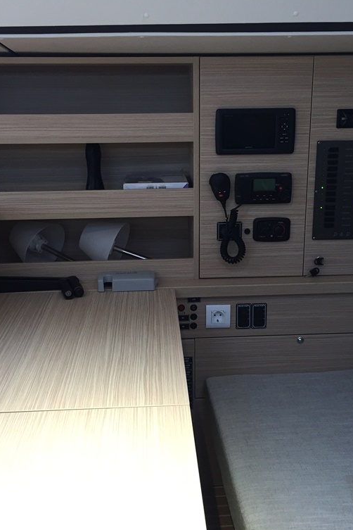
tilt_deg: -16.3
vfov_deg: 47.4
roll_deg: -1.0
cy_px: 267
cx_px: 188
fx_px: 603
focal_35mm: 41
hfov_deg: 32.6
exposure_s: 1/33
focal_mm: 4.15
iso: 100
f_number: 2.2
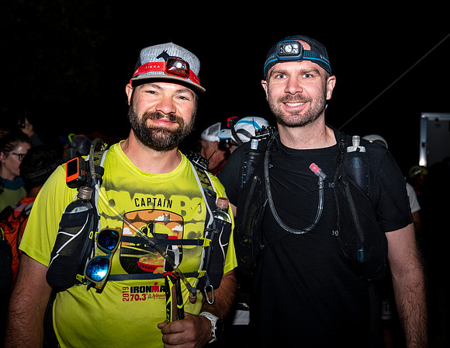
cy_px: 150
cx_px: 256
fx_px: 512
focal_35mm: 39
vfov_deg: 37.4
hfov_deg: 47.3
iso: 320
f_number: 4
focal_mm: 31
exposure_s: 1/200
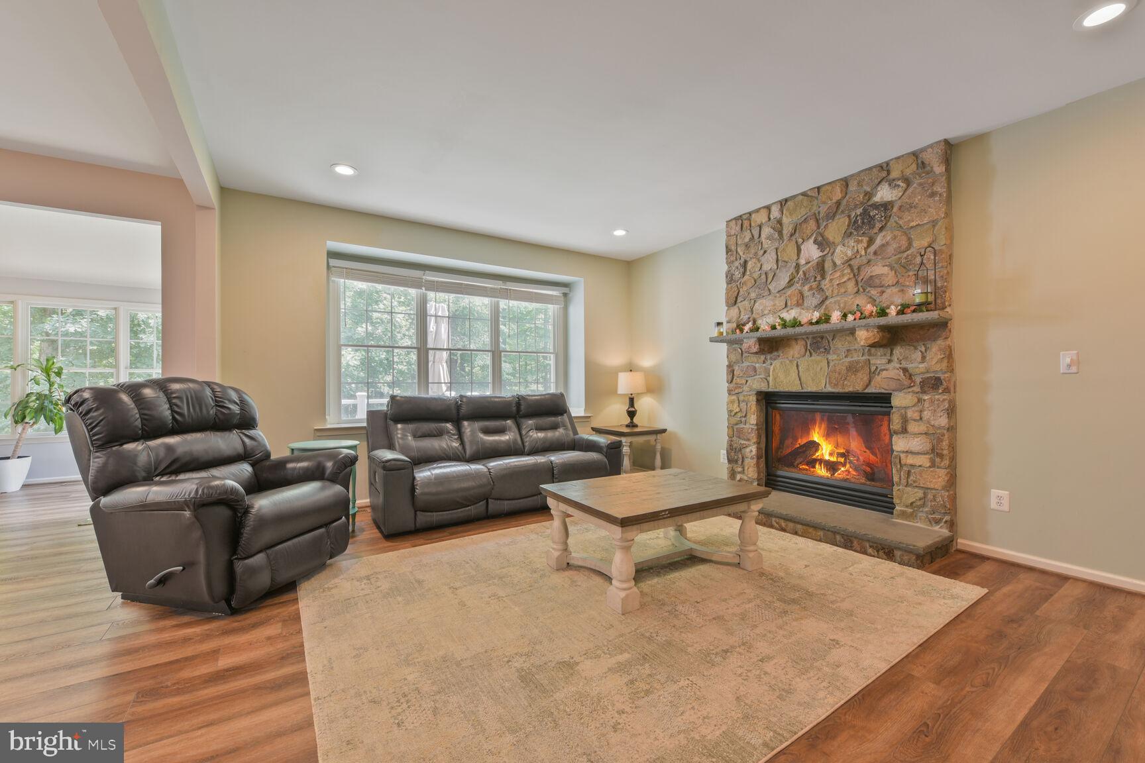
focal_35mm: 14
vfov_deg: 81.2
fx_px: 445
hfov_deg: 104.3
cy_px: 382
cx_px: 572
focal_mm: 14
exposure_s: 1/1.3
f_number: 8
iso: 200
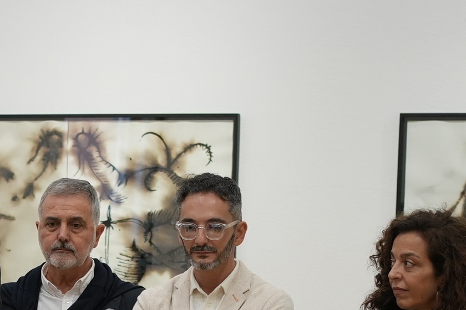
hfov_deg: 13.9
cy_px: 446
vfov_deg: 9.2
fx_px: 1890
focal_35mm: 146
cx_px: 15
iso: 800
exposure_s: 1/160
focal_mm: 35
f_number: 2.2
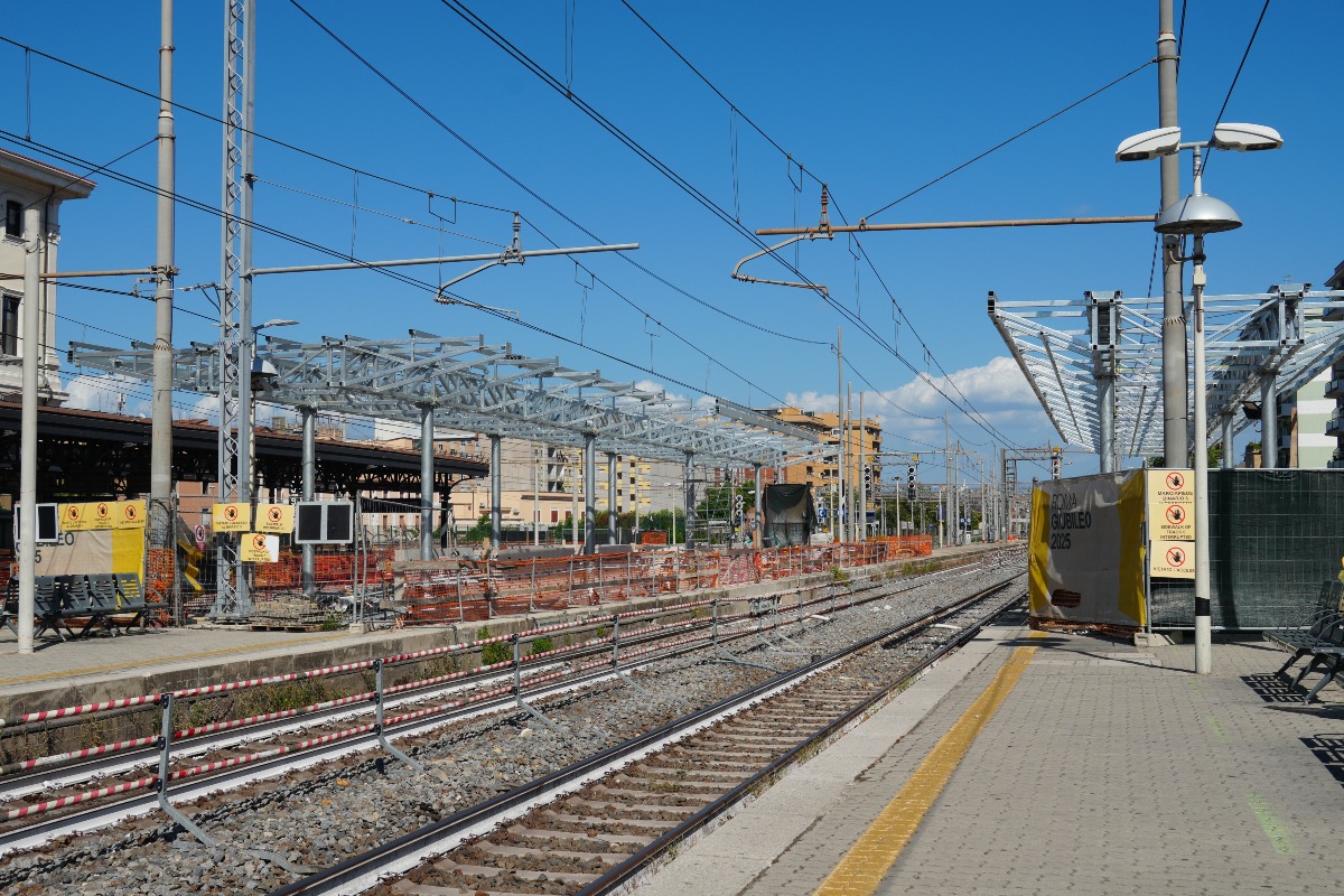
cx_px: 672
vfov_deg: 33.0
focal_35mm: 40
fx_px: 1512
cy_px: 448
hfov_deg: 47.9
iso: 100
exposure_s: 1/250
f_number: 10
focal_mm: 27
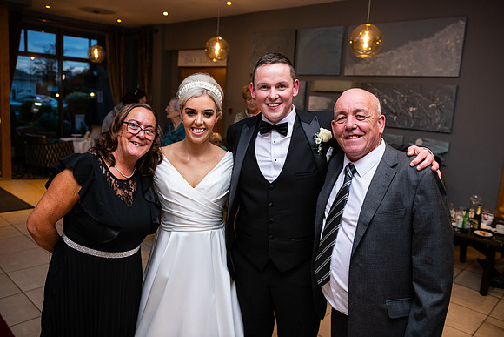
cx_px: 252
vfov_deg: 45.0
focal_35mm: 29
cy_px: 168
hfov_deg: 63.6
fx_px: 406
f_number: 3.5
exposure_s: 1/160
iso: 640
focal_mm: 29
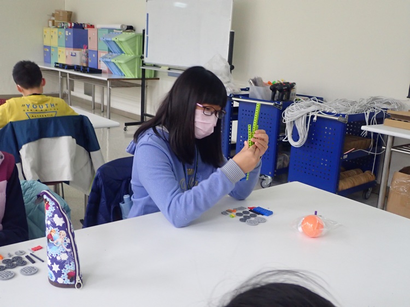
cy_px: 154
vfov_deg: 37.7
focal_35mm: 38
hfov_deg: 49.0
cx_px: 205
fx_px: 450
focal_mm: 6.86
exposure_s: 1/40
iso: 500
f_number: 2.7
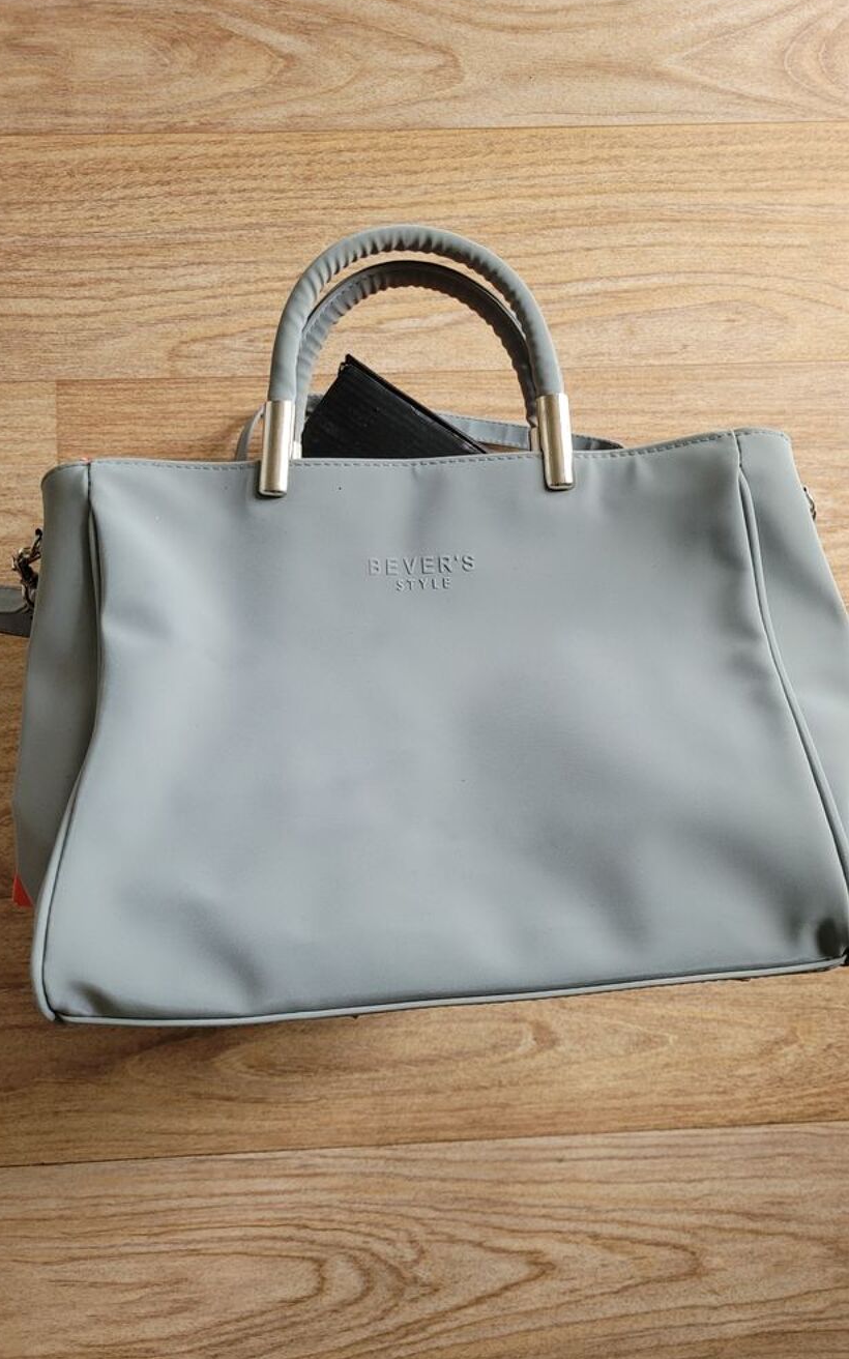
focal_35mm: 28
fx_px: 1037
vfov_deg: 66.5
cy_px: 675
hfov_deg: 44.5
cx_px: 440
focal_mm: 5.4
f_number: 1.8
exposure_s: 1/50
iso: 200
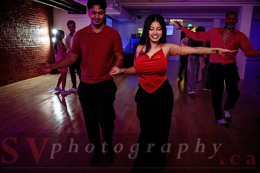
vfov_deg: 44.6
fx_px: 212
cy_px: 87
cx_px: 127
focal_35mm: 29
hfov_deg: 63.1
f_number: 2.8
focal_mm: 28
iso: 1600
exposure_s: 1/200
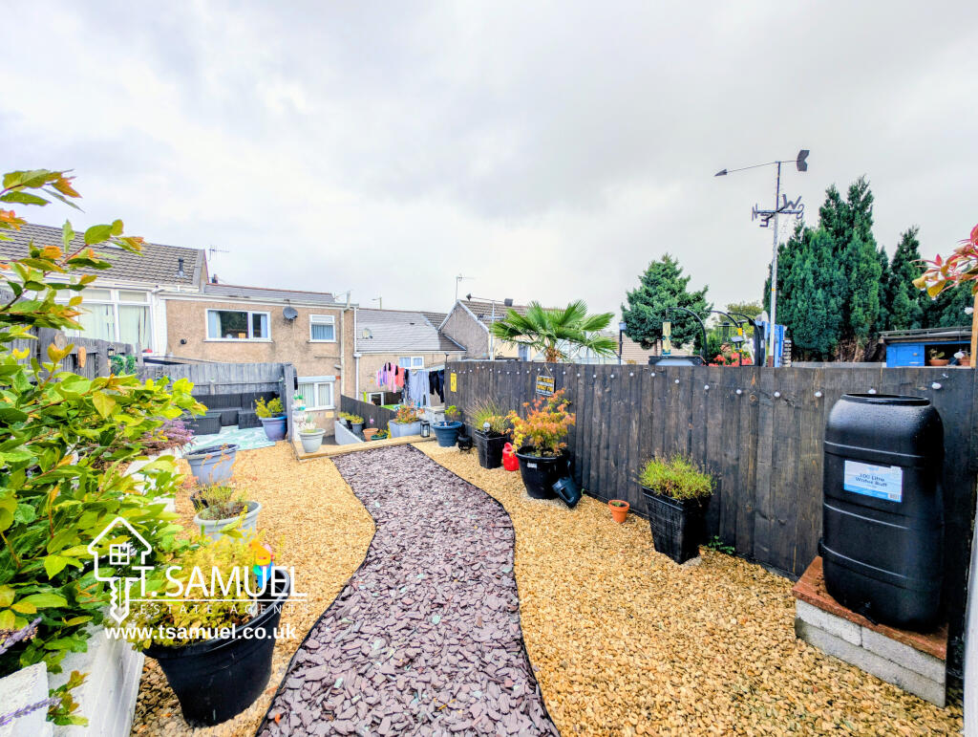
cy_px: 368
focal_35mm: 12
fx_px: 340
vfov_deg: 94.6
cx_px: 489
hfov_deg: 110.5
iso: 40
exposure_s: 1/567
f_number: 1.95
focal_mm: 2.23
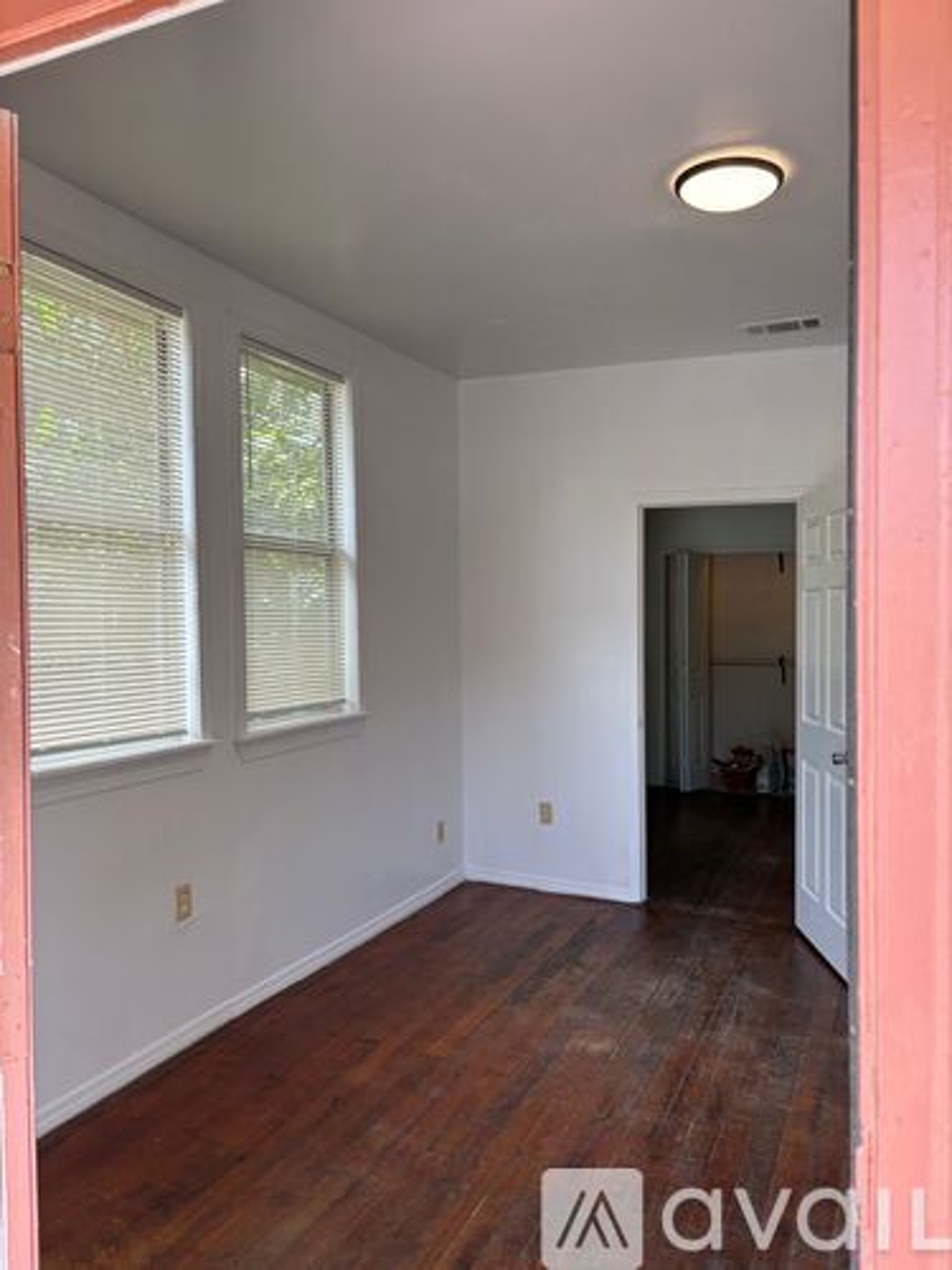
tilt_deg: -0.3
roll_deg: +0.0
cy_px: 635
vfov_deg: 67.3
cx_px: 476
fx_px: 953
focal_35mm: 26
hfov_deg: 53.1
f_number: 1.6
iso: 32
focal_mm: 5.96
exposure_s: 1/120
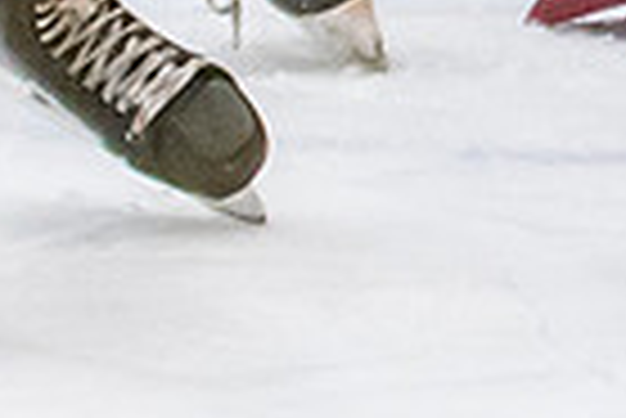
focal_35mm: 839
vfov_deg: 1.6
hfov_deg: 2.4
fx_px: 14604
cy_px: -937
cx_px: 1150
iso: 3200
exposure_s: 1/640
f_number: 2.8
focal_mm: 70
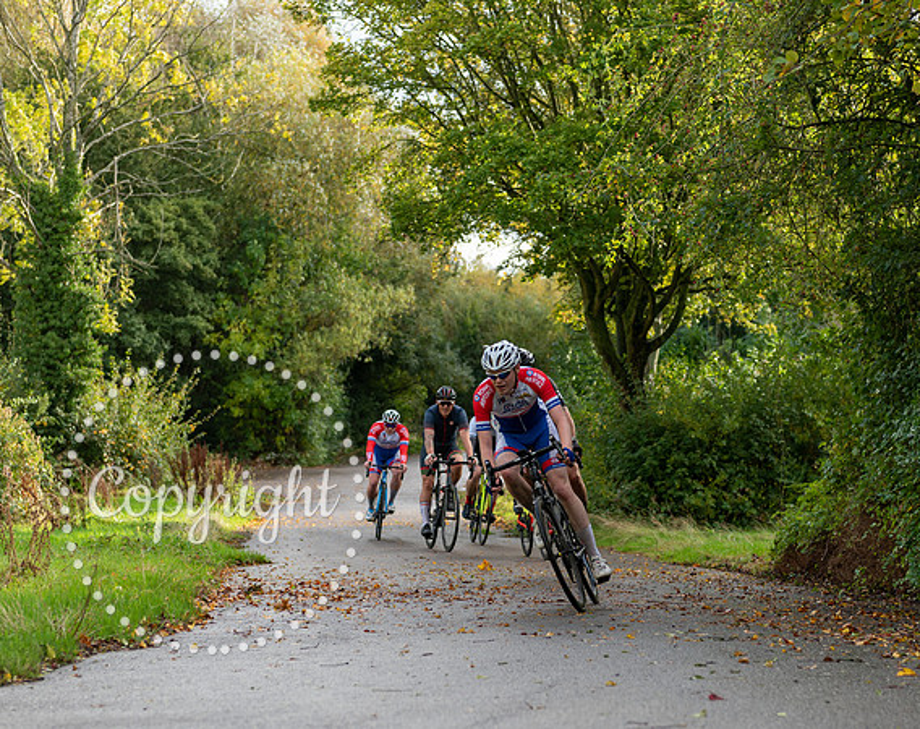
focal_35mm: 82
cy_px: 429
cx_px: 498
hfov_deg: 23.5
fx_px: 2213
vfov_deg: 18.7
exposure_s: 1/500
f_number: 3.2
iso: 200
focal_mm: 62
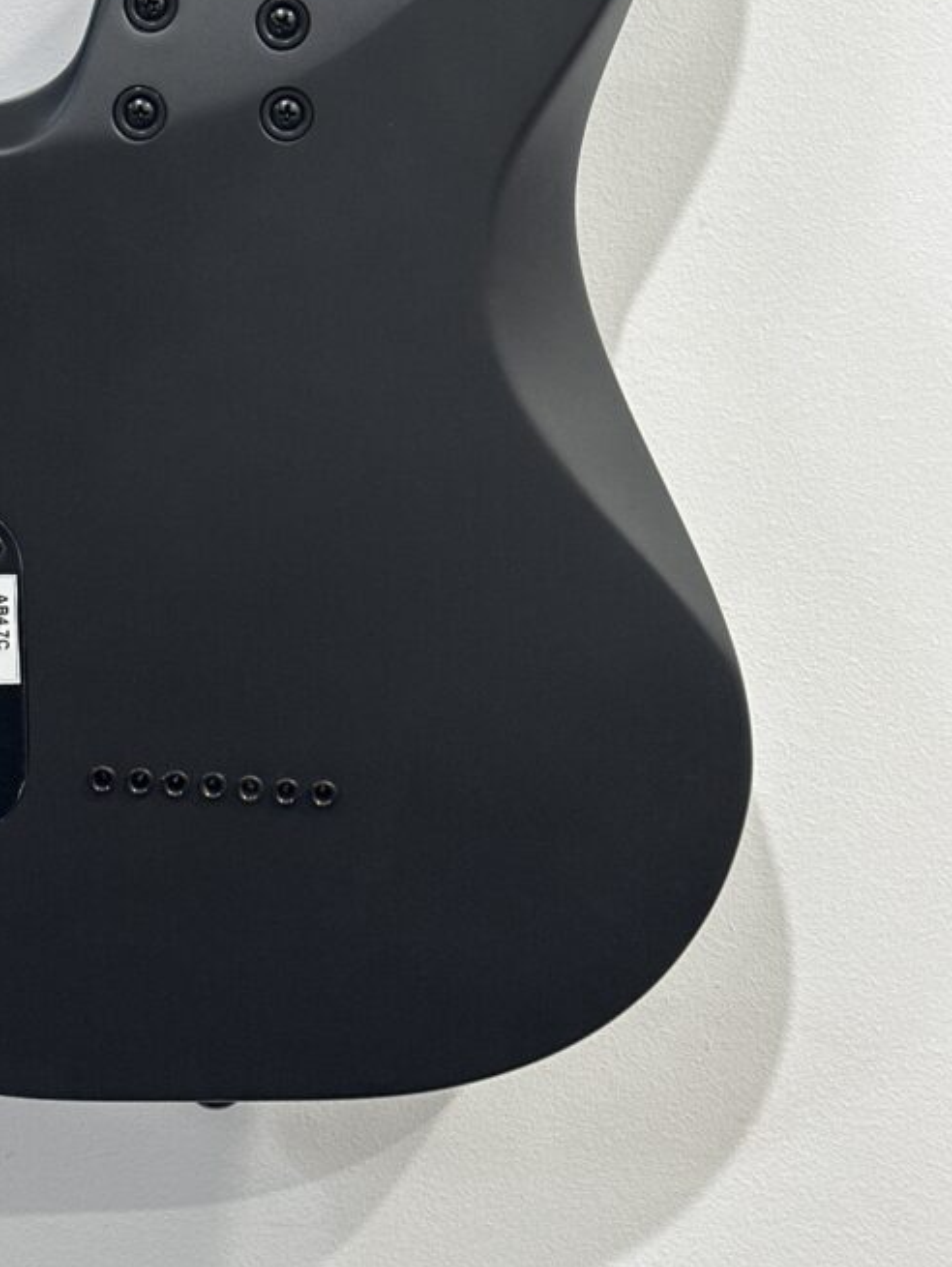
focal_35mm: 75
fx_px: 2747
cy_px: 342
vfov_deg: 25.7
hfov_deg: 19.6
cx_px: 273
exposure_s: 1/50
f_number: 1.78
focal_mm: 6.86
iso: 100
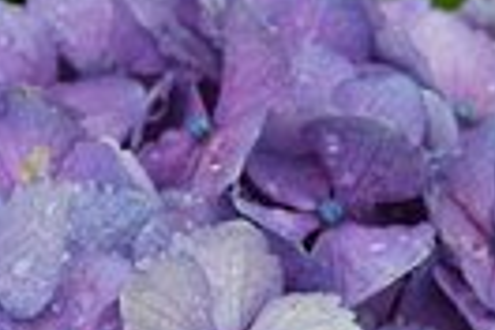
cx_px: 116
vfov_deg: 2.3
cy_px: 546
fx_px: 8359
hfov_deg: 3.4
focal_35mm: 608
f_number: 8
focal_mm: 105
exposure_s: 1/100
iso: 200
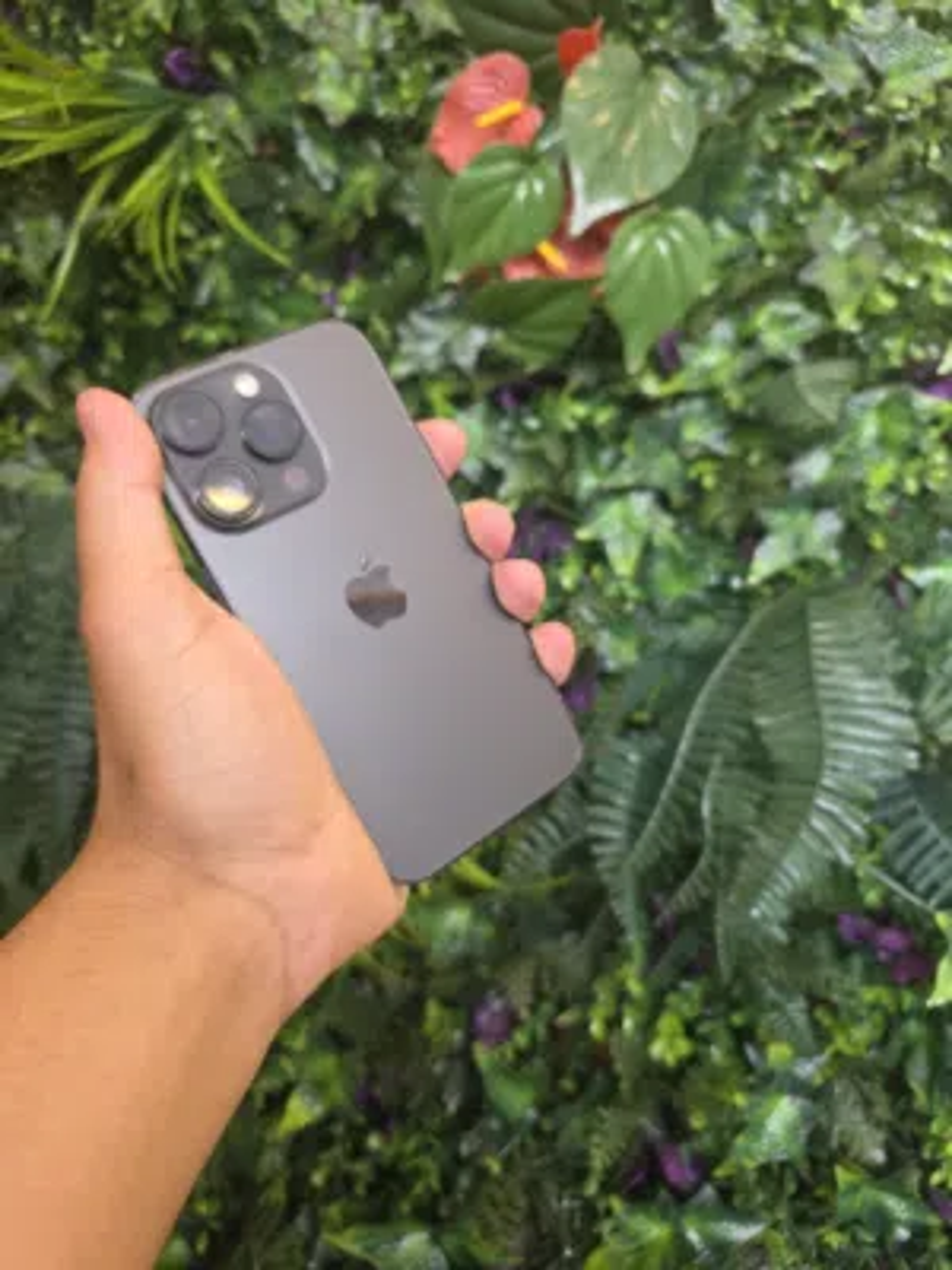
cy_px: 635
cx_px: 476
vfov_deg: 73.9
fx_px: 843
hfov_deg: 58.9
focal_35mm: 23
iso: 64
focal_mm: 6.3
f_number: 1.7
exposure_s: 1/100
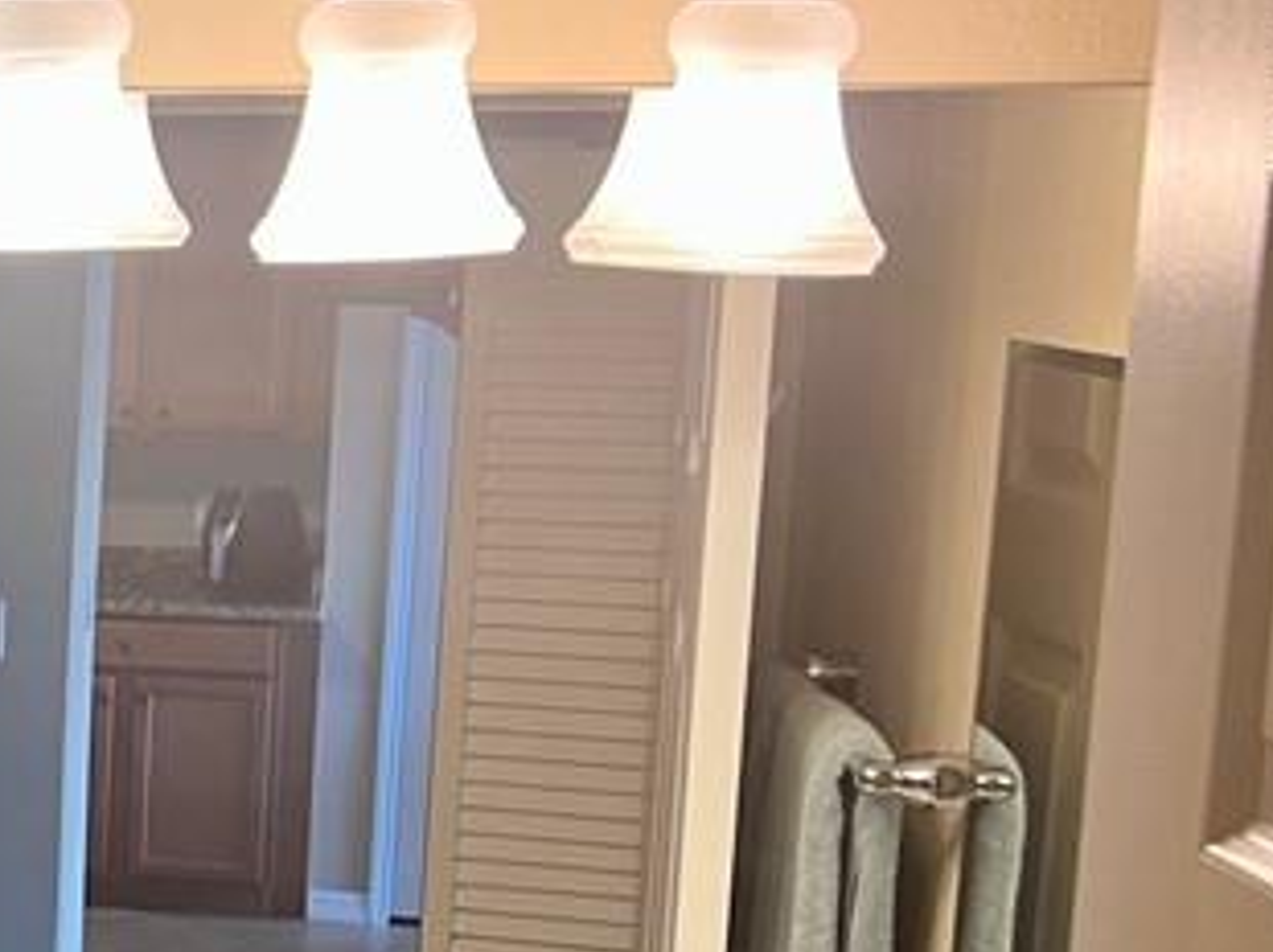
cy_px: 774
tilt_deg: -10.0
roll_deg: -0.4
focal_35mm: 86
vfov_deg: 17.0
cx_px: -641
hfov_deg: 19.7
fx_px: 3160
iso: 100
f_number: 1.5
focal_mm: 5.7
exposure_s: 1/60
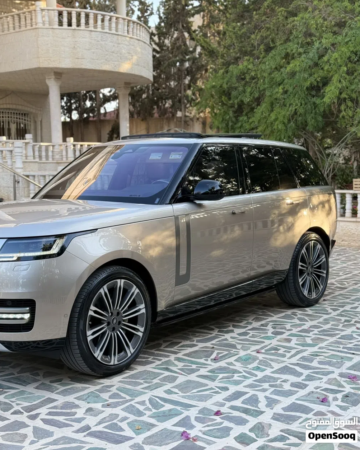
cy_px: 207
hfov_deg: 29.7
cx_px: 183
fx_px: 679
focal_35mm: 51
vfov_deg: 36.6
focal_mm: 6.76
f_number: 1.78
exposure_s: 1/270
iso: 80
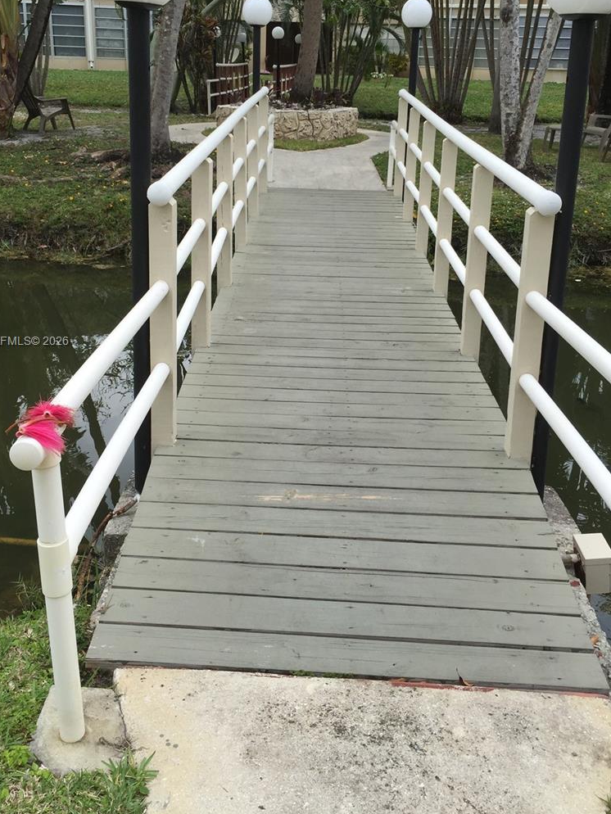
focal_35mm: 35
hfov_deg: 40.7
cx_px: 286
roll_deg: -1.7
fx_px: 823
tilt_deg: -18.0
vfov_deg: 52.4
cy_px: 342
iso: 32
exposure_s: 1/746
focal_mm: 4.15
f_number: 2.2
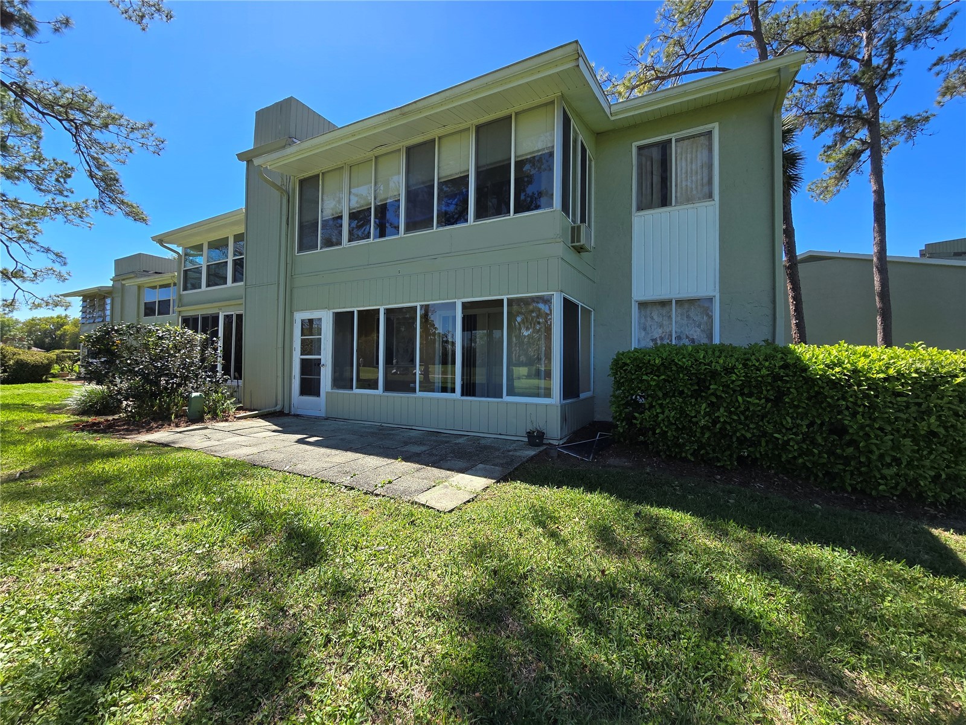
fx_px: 363
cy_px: 362
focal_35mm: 13
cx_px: 483
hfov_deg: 106.2
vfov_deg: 89.9
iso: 50
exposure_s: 1/1215
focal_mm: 2.2
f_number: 2.2
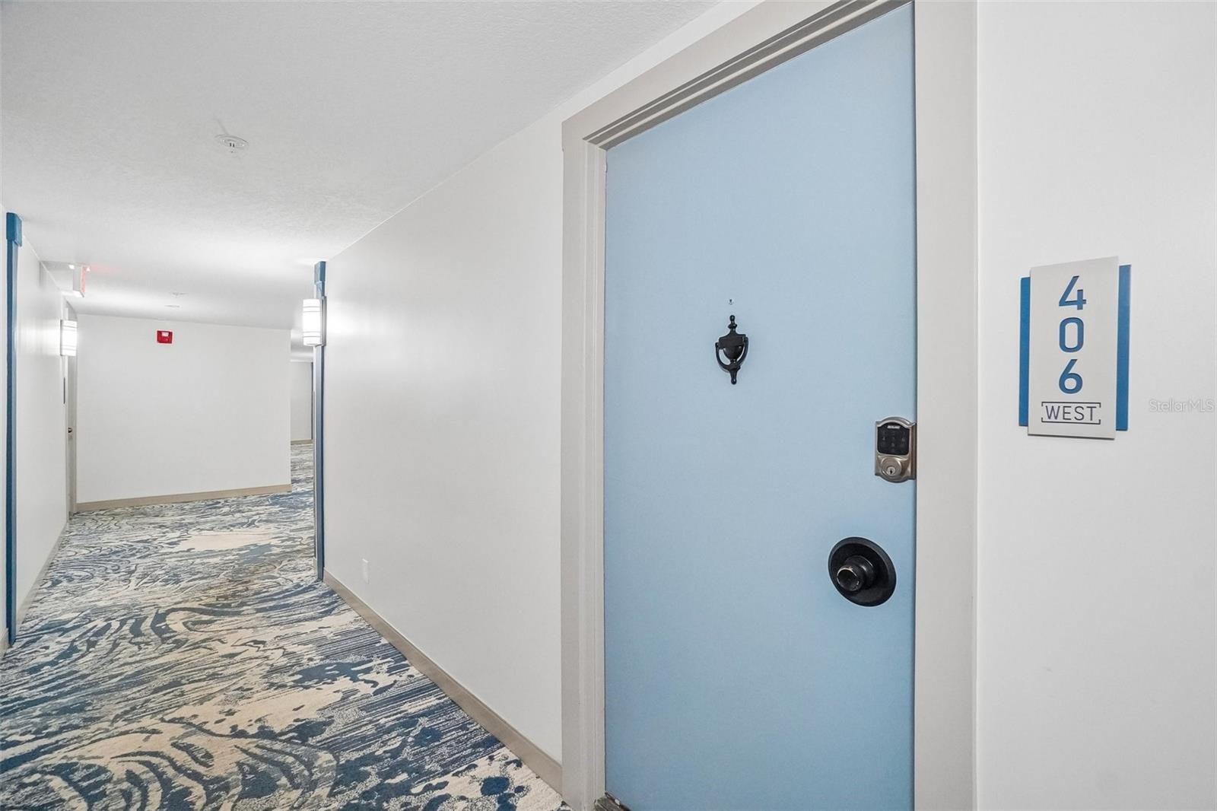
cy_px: 406
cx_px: 608
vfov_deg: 77.3
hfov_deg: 100.4
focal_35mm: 15
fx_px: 507
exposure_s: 1/30
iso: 2500
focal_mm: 10
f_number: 8
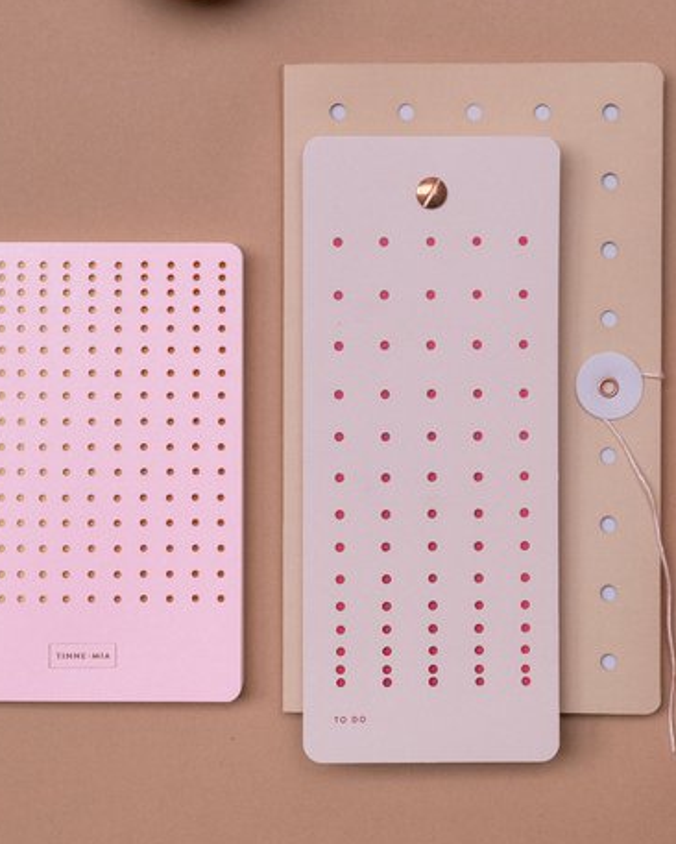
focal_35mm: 82
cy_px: 259
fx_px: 2049
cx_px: 318
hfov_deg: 18.7
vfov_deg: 23.1
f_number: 5.6
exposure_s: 1/1600
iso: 3200
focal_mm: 50
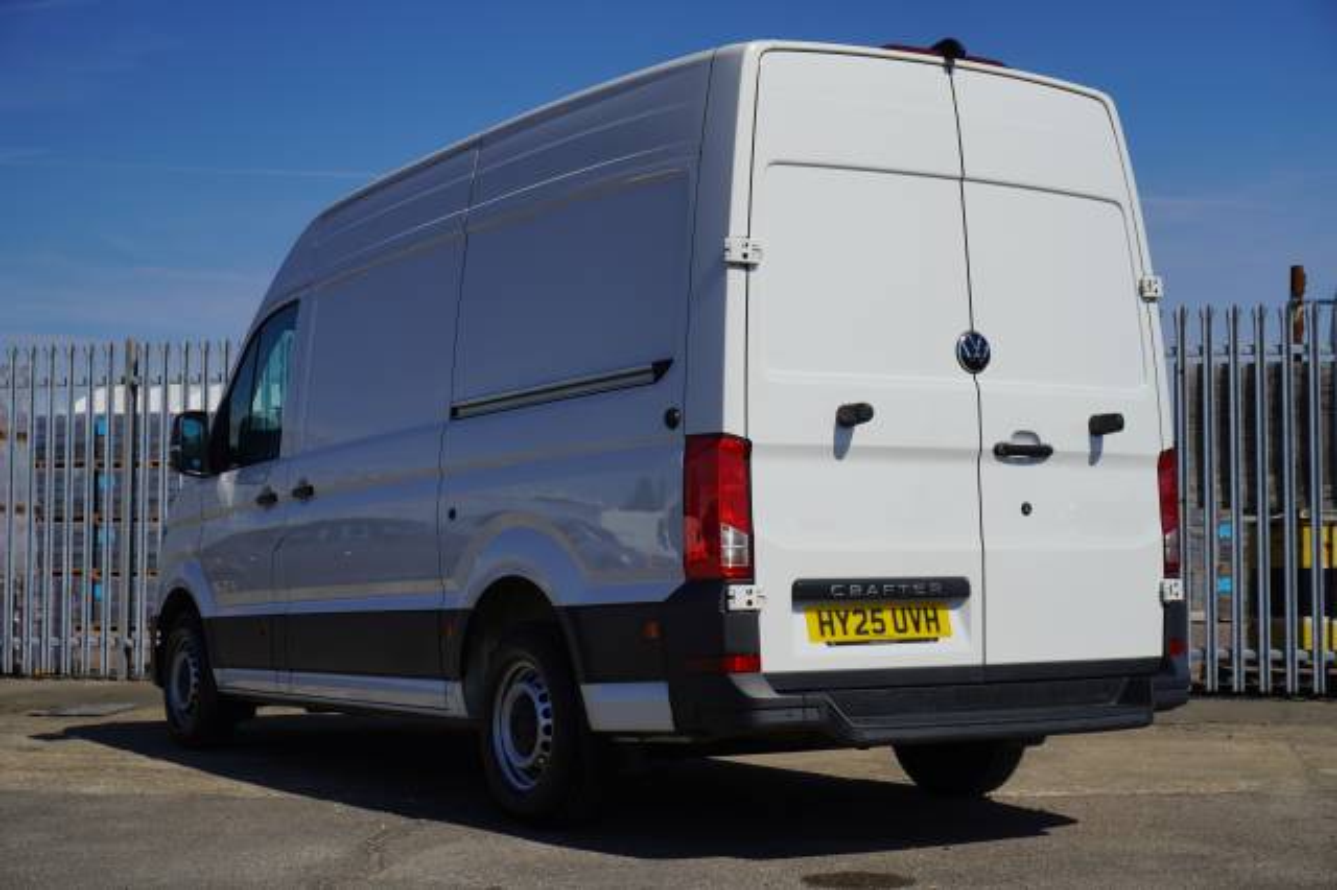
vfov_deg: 25.0
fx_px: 2004
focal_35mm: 54
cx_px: 668
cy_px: 445
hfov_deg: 36.9
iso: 100
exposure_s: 1/200
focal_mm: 36
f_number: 11
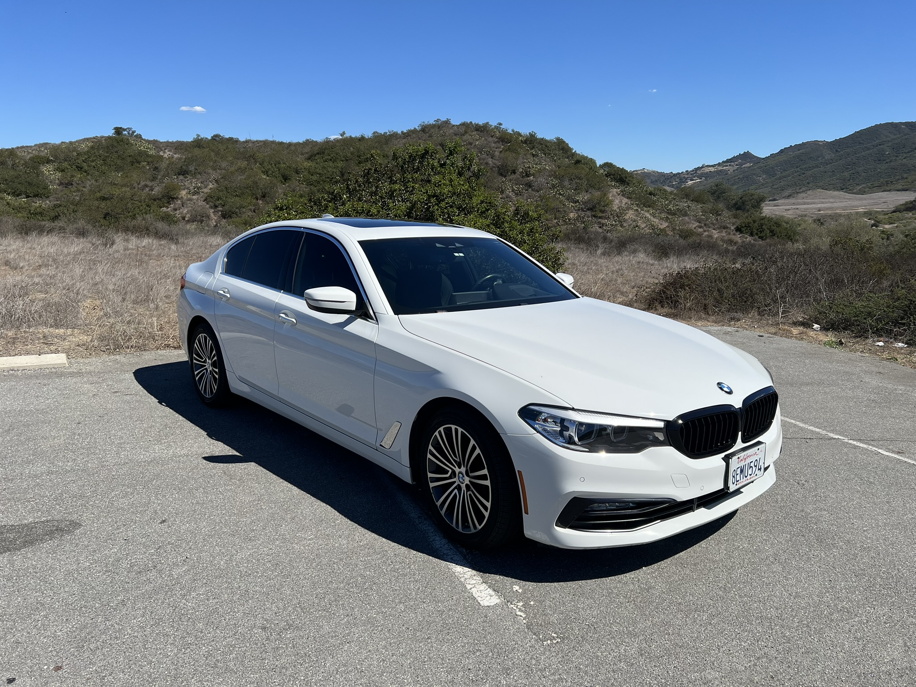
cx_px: 458
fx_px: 688
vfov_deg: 53.1
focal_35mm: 26
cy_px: 344
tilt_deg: -11.4
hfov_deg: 67.3
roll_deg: +1.0
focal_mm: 5.7
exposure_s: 1/6211
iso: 50
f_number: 1.5
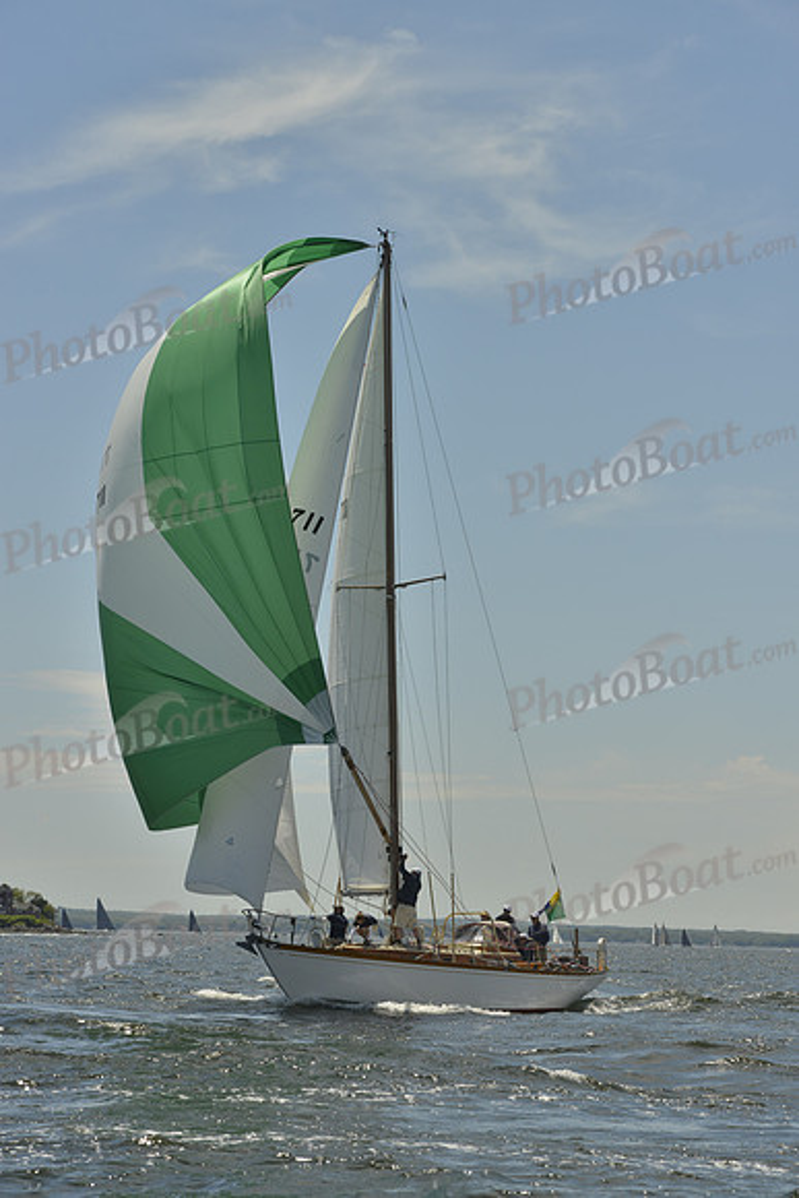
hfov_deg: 14.0
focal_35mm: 98
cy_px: 599
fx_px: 3260
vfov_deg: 20.8
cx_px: 400
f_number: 10
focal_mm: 98
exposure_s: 1/1600
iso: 280
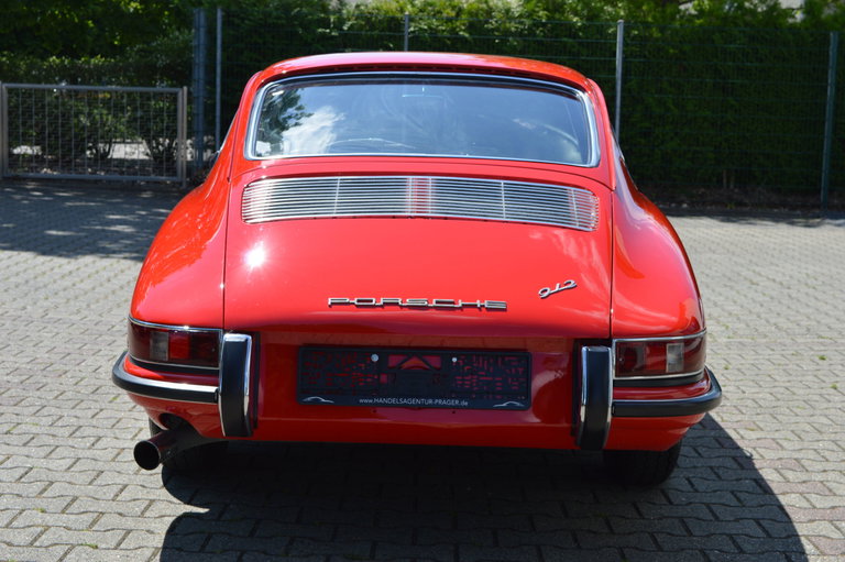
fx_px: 1337
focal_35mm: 57
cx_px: 422
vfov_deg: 23.7
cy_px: 281
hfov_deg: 35.1
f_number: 8
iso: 100
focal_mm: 38
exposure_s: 1/250
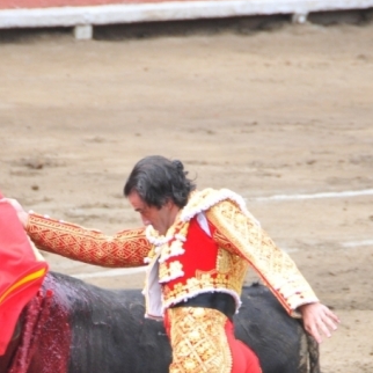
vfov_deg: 2.2
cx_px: 37
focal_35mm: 810
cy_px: 375
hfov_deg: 2.2
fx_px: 9875
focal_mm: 200
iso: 640
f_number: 5.6
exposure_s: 1/350
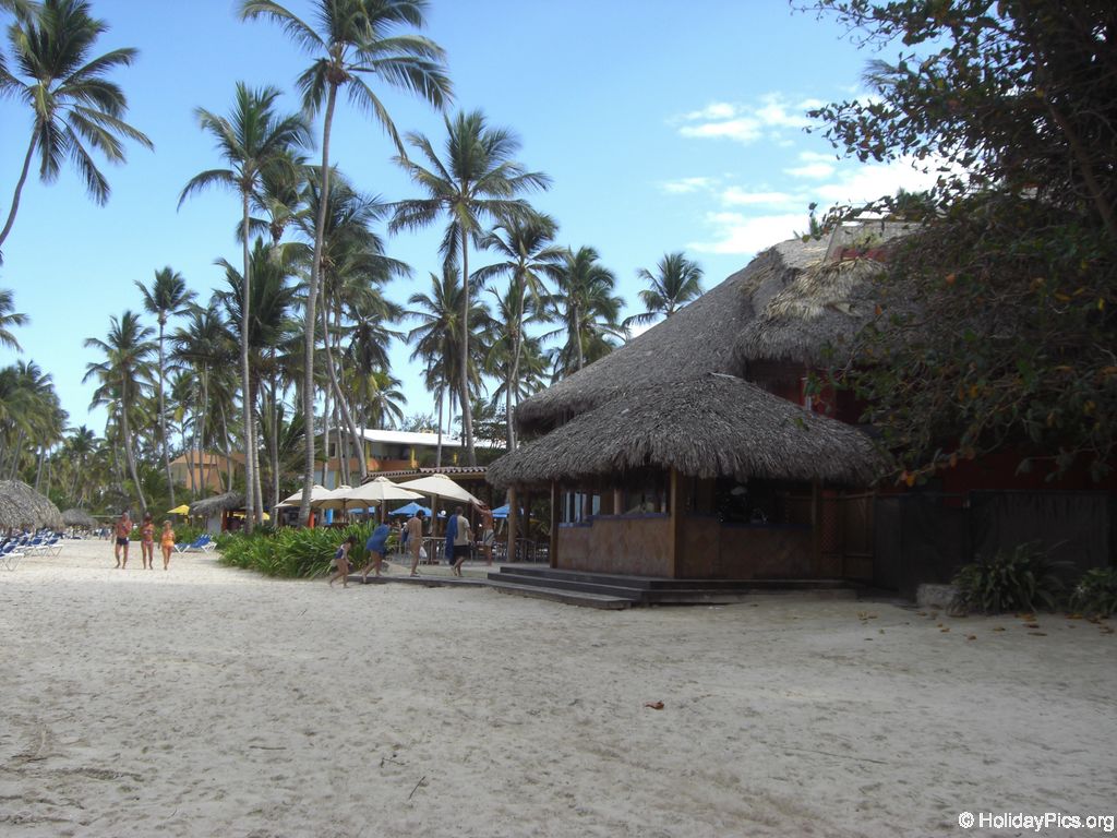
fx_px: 1226
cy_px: 419
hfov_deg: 49.0
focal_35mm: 38
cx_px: 558
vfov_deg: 37.7
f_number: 2.7
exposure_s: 1/500
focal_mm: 6.2
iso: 64
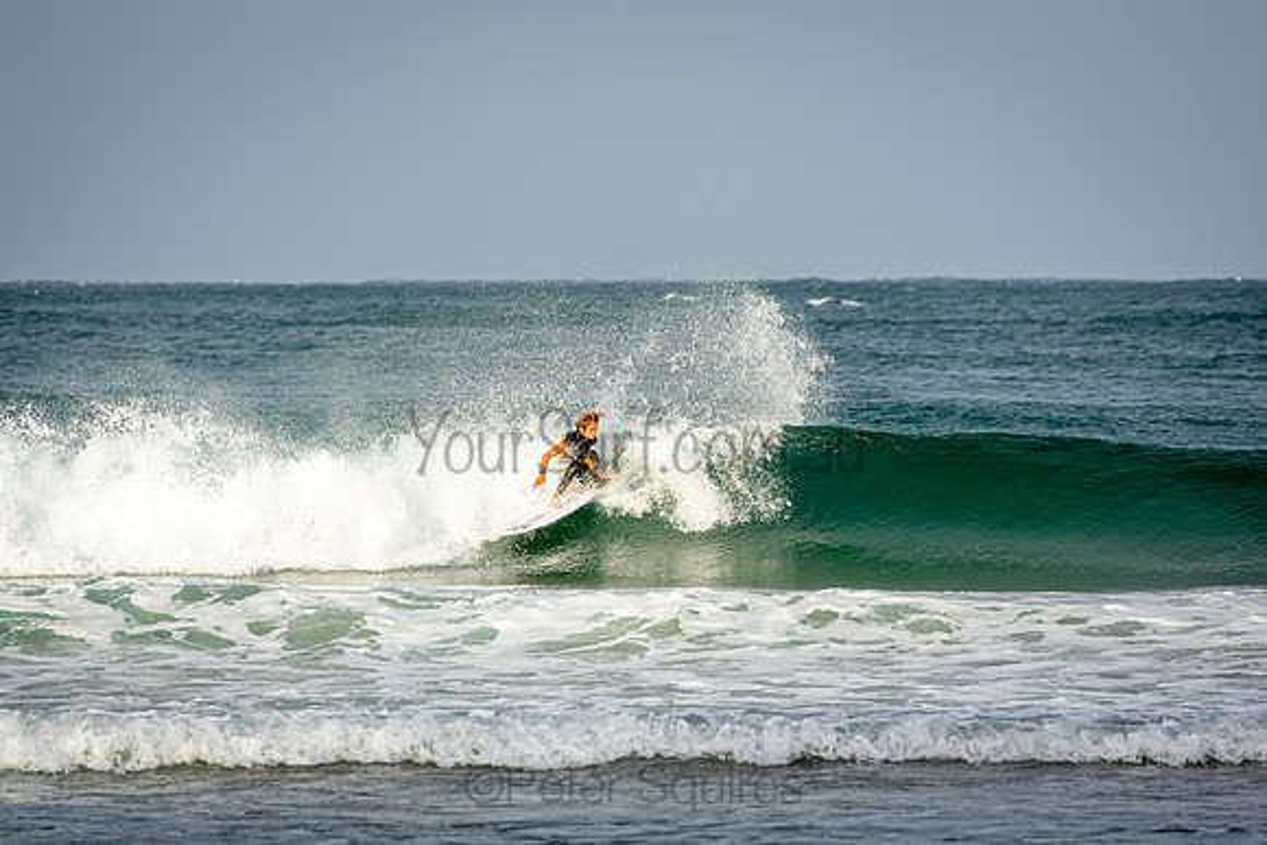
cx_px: 634
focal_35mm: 300
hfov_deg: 6.9
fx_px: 10560
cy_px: 422
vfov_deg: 4.6
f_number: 5.6
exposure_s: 1/1600
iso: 200
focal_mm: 200
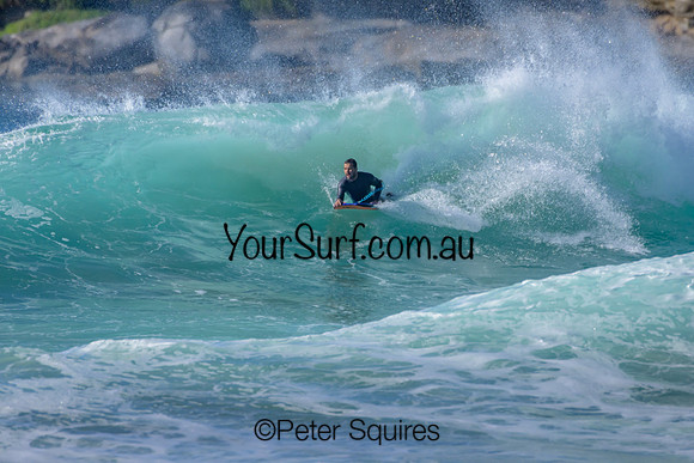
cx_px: 347
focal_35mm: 1000
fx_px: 19281
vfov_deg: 1.4
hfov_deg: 2.1
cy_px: 232
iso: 1000
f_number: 11
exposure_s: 1/2000
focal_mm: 1000
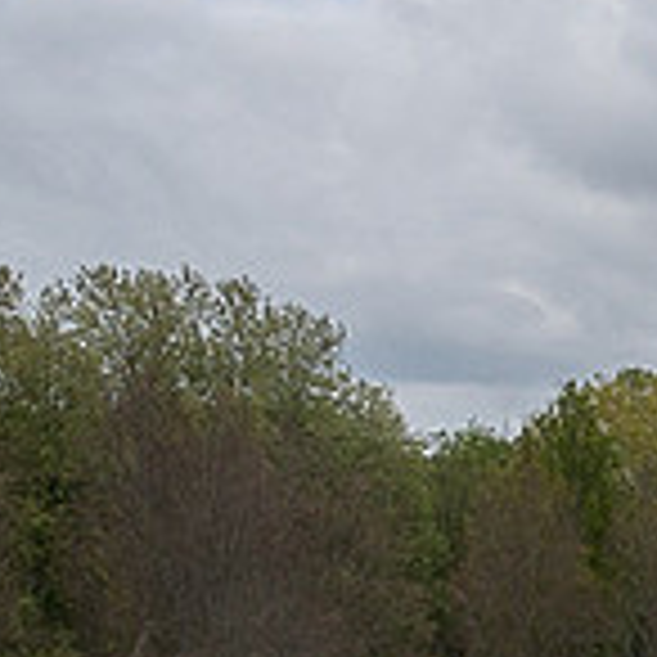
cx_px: 1656
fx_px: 2298
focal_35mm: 107
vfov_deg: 15.1
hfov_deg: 12.3
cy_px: 990
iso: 800
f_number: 8
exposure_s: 1/1000
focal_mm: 23
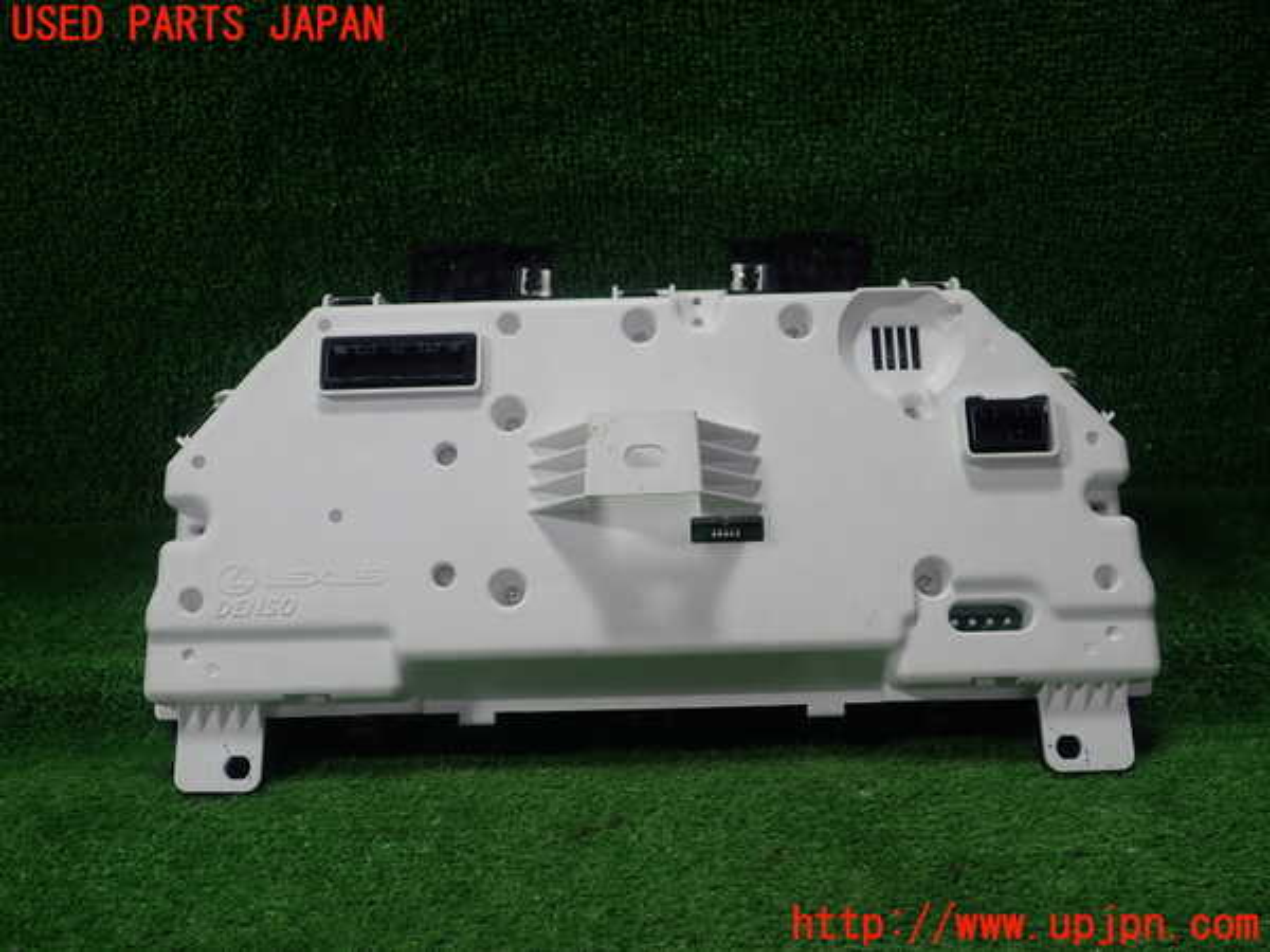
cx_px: 635
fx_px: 1101
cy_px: 476
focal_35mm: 30
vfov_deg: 46.8
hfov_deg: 60.0
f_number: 2.3
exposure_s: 1/125
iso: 100
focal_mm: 5.5
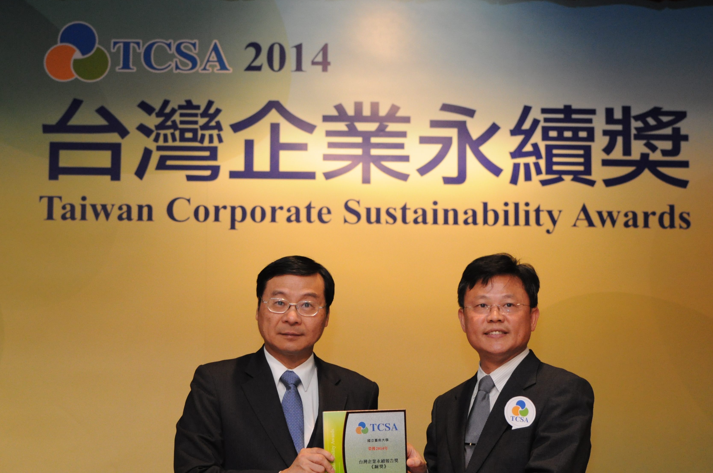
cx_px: 308
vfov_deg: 10.1
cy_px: 299
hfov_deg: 15.2
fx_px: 2670
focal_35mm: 135
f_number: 4.5
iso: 1250
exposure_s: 1/160
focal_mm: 70
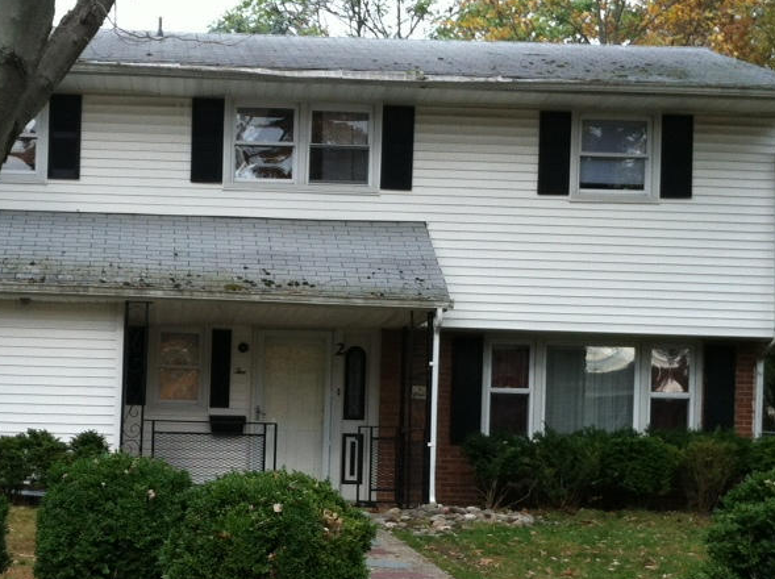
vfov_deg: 18.9
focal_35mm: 77
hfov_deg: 25.2
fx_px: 1721
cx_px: 234
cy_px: 463
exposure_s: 1/156
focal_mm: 3.85
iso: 80
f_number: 2.8
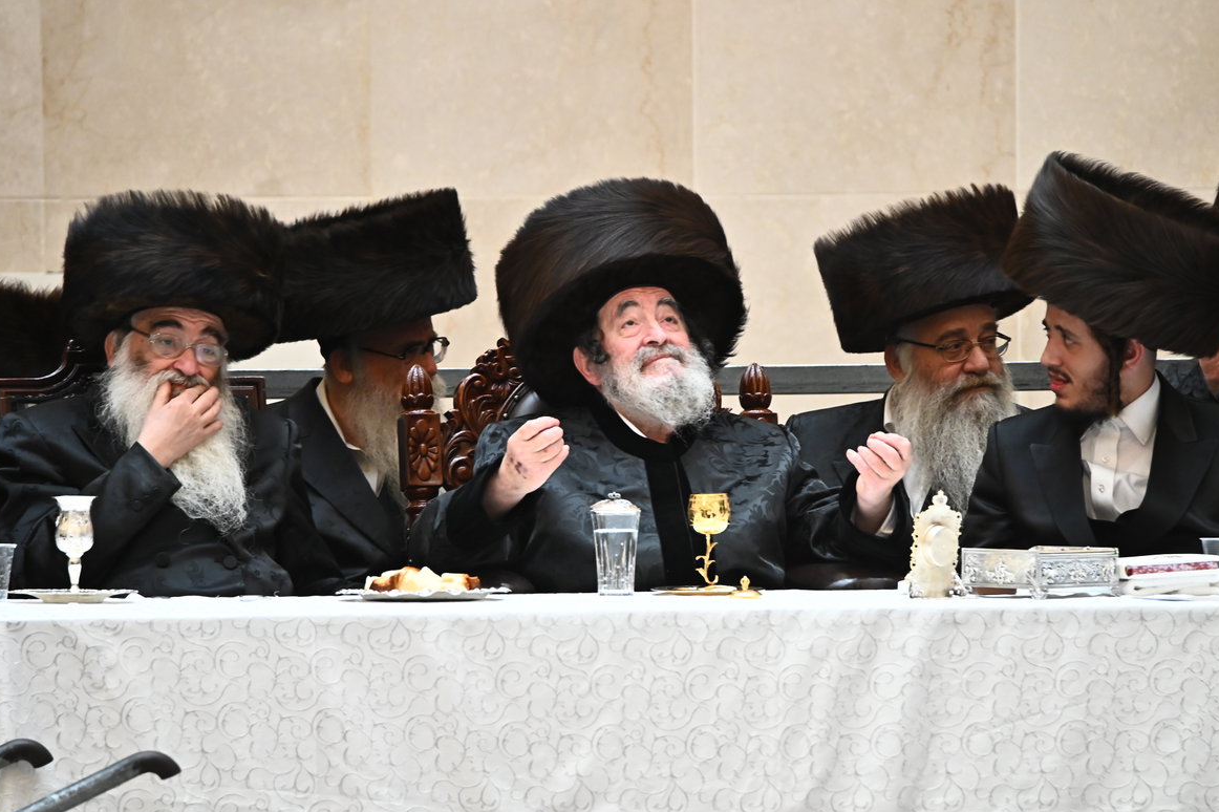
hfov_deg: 2.9
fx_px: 24473
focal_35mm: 723
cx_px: 671
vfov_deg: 1.9
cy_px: 354
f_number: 6.3
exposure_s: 1/125
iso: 3200
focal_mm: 600
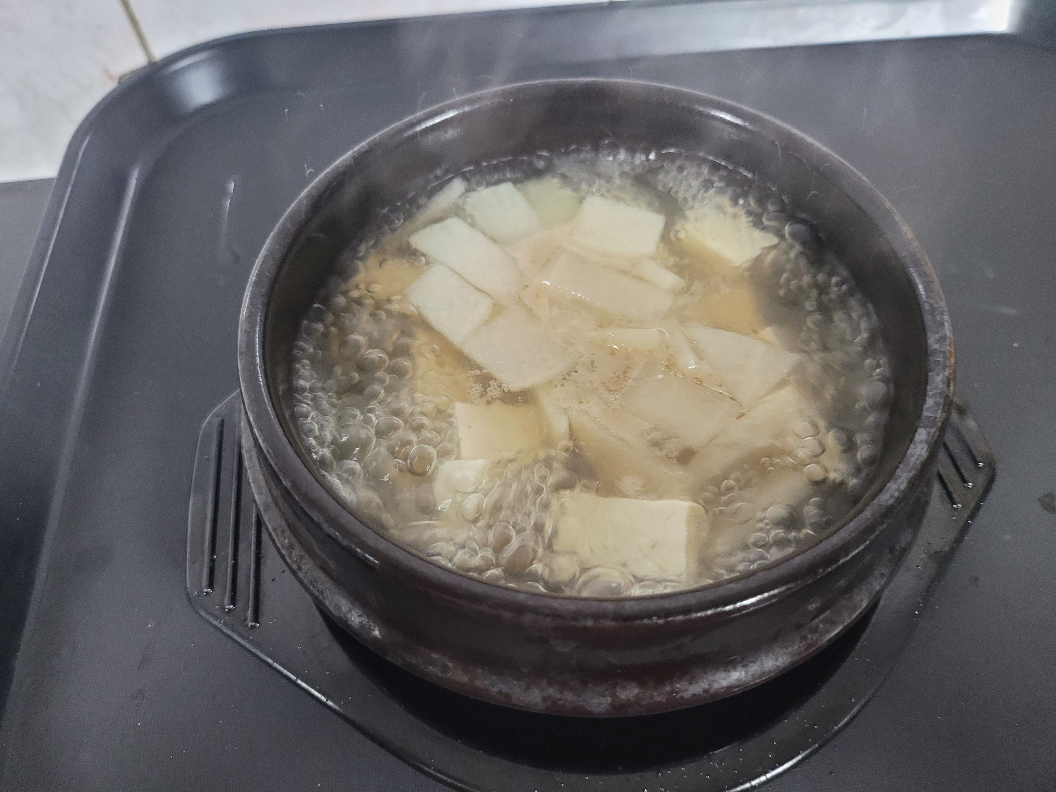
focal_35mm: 26
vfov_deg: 53.1
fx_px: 793
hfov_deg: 67.3
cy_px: 396
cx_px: 528
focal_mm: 5
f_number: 1.8
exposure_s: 1/40
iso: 320
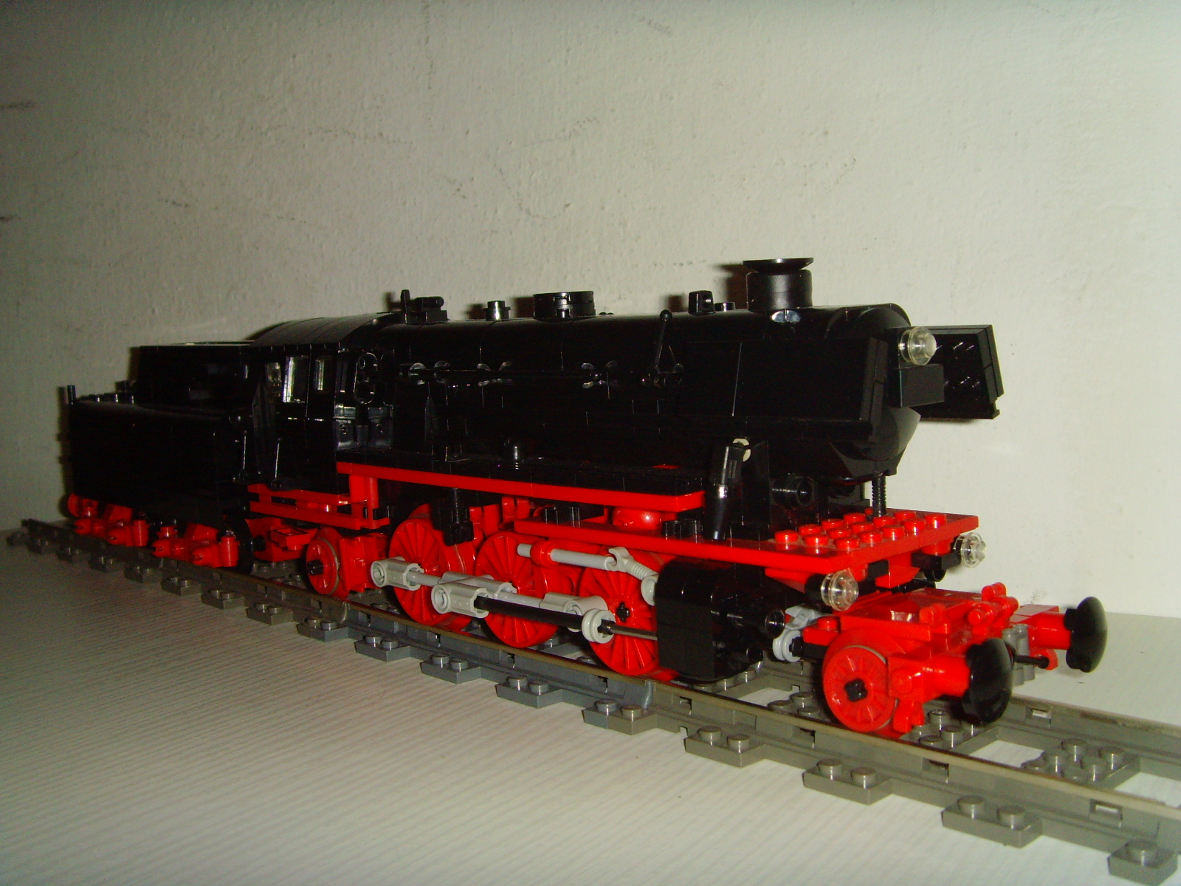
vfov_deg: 36.8
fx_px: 1331
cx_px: 590
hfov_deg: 47.9
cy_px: 443
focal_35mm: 39
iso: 200
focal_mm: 6.6
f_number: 3.5
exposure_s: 1/45
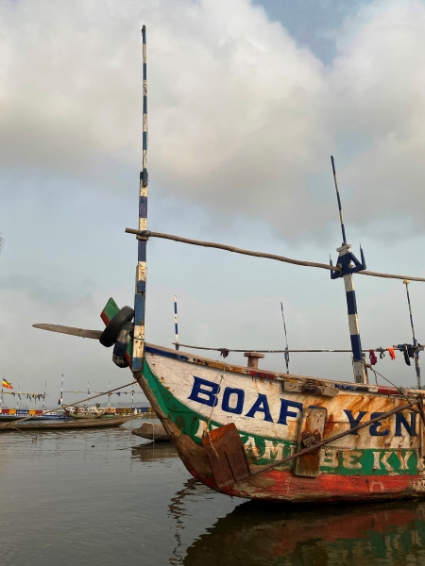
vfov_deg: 67.3
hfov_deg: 53.1
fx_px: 426
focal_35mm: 26
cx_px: 212
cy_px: 283
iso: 32
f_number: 1.8
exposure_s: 1/3135
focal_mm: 4.25
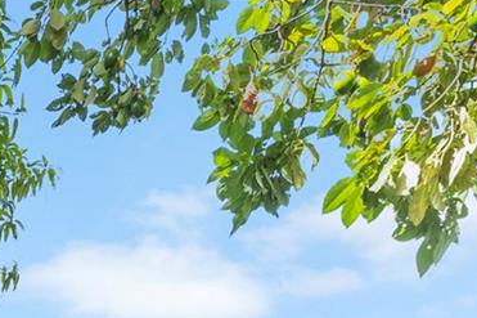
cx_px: -307
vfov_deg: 15.1
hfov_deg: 22.1
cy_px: 678
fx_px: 914
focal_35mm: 69
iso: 80
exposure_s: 1/25
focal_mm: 16
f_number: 9
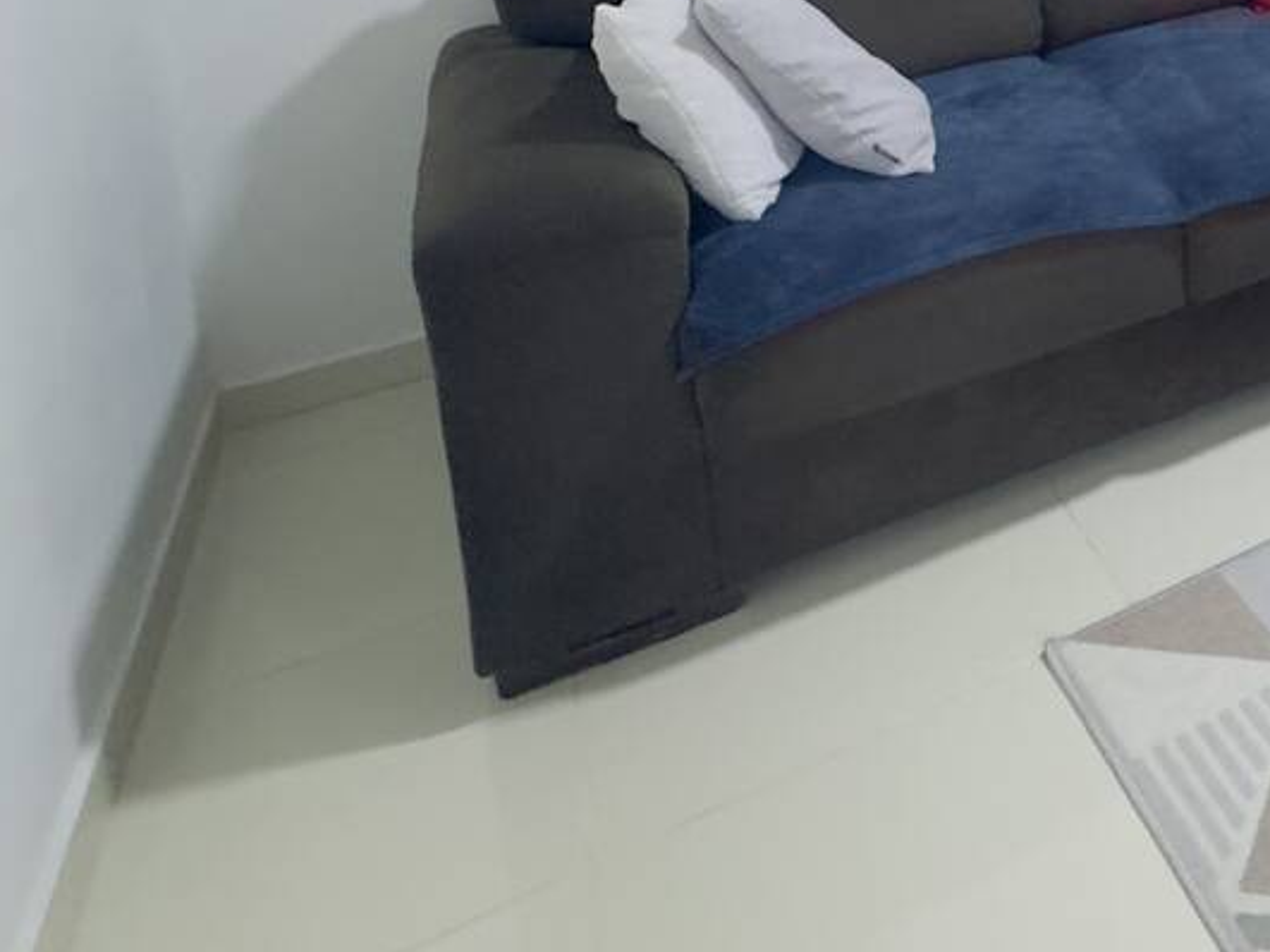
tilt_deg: -7.7
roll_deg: +1.8
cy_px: -201
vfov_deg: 31.4
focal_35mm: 38
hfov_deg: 36.8
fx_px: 1394
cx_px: 1545
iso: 250
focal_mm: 2.22
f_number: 2.2
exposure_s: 1/60
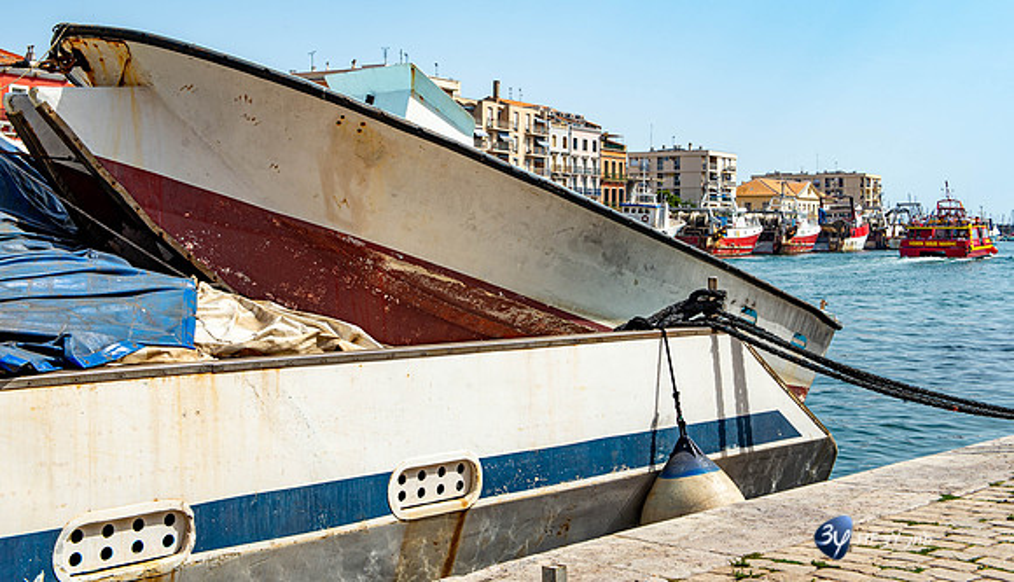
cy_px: 234
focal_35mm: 48
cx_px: 523
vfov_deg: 25.1
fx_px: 1308
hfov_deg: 42.4
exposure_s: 1/250
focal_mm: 45
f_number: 8
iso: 100
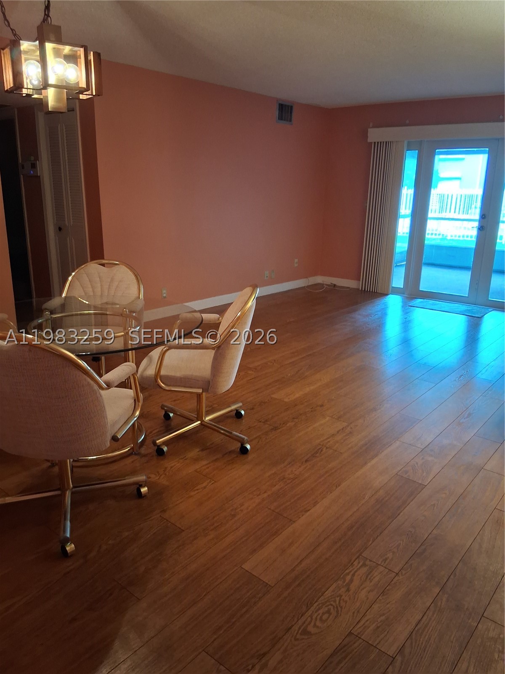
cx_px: 252
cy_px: 337
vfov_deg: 67.3
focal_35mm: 26
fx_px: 506
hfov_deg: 53.1
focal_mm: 3.98
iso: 500
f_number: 1.8
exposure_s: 1/33
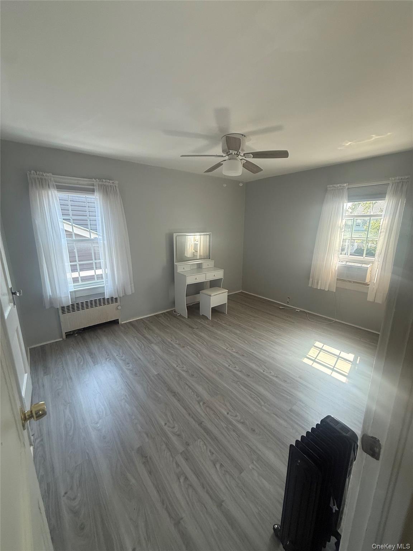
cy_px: 276
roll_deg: -0.6
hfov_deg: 85.7
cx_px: 206
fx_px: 223
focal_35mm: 14
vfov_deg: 102.1
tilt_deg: -13.0
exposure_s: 1/99
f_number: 2.2
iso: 125
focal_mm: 2.22
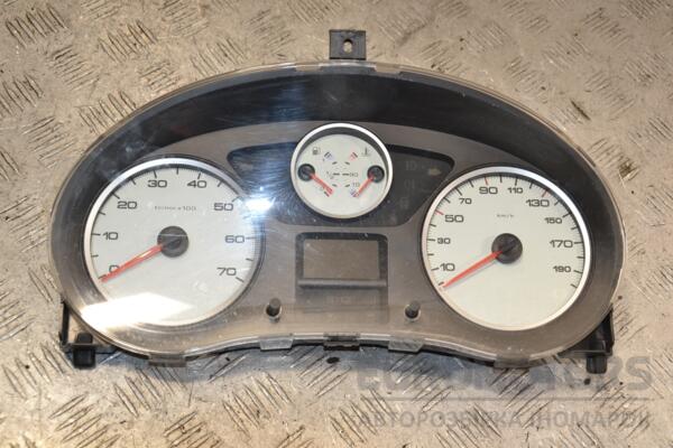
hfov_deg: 38.9
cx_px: 336
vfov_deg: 26.5
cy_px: 224
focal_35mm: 51
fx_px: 953
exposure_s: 1/200
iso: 800
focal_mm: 34
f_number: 6.3
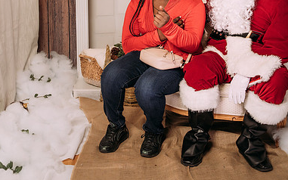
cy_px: 34
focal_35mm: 59
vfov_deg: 21.7
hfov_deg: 34.6
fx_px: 463
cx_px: 142
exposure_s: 1/100
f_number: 5
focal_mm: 35
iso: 100
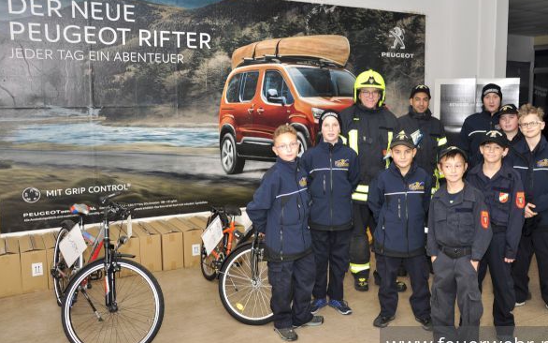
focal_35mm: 36
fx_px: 531
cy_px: 164
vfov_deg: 35.7
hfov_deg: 54.5
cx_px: 301
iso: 200
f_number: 4
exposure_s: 1/60
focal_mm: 21
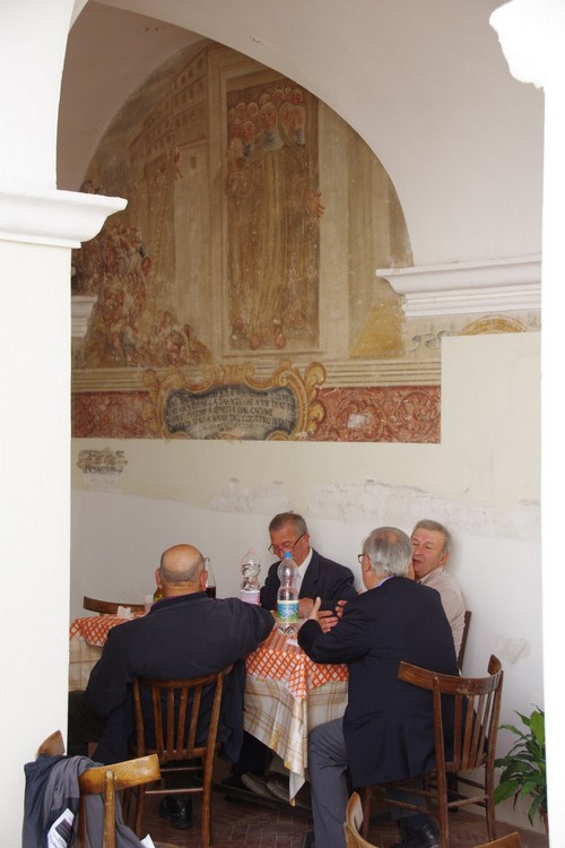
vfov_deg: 31.4
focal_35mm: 64
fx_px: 1507
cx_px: 282
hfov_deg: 21.2
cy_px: 424
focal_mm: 43
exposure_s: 1/80
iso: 500
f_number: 6.3
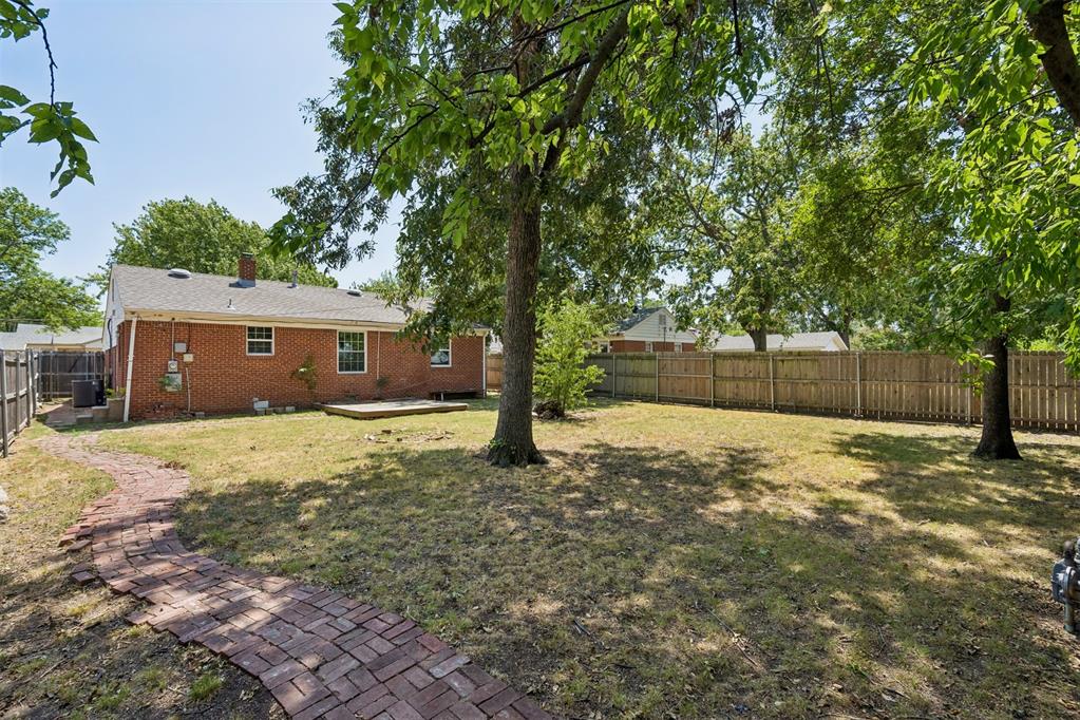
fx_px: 480
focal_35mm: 16
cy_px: 360
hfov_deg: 96.7
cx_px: 540
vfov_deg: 73.7
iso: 200
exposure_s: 1/320
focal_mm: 16
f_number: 8
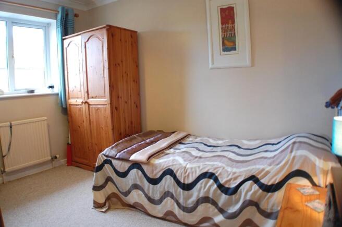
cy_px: 114
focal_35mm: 30
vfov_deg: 43.5
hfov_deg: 62.0
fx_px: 285
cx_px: 171
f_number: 3.8
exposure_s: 1/30
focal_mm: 20
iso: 720
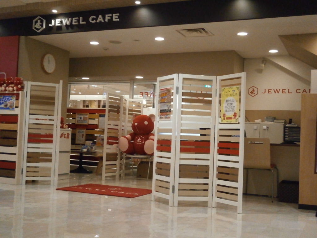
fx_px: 430
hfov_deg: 40.4
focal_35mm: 47
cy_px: 119
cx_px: 158
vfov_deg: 30.9
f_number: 3.4
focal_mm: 8.3
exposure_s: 1/200
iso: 800
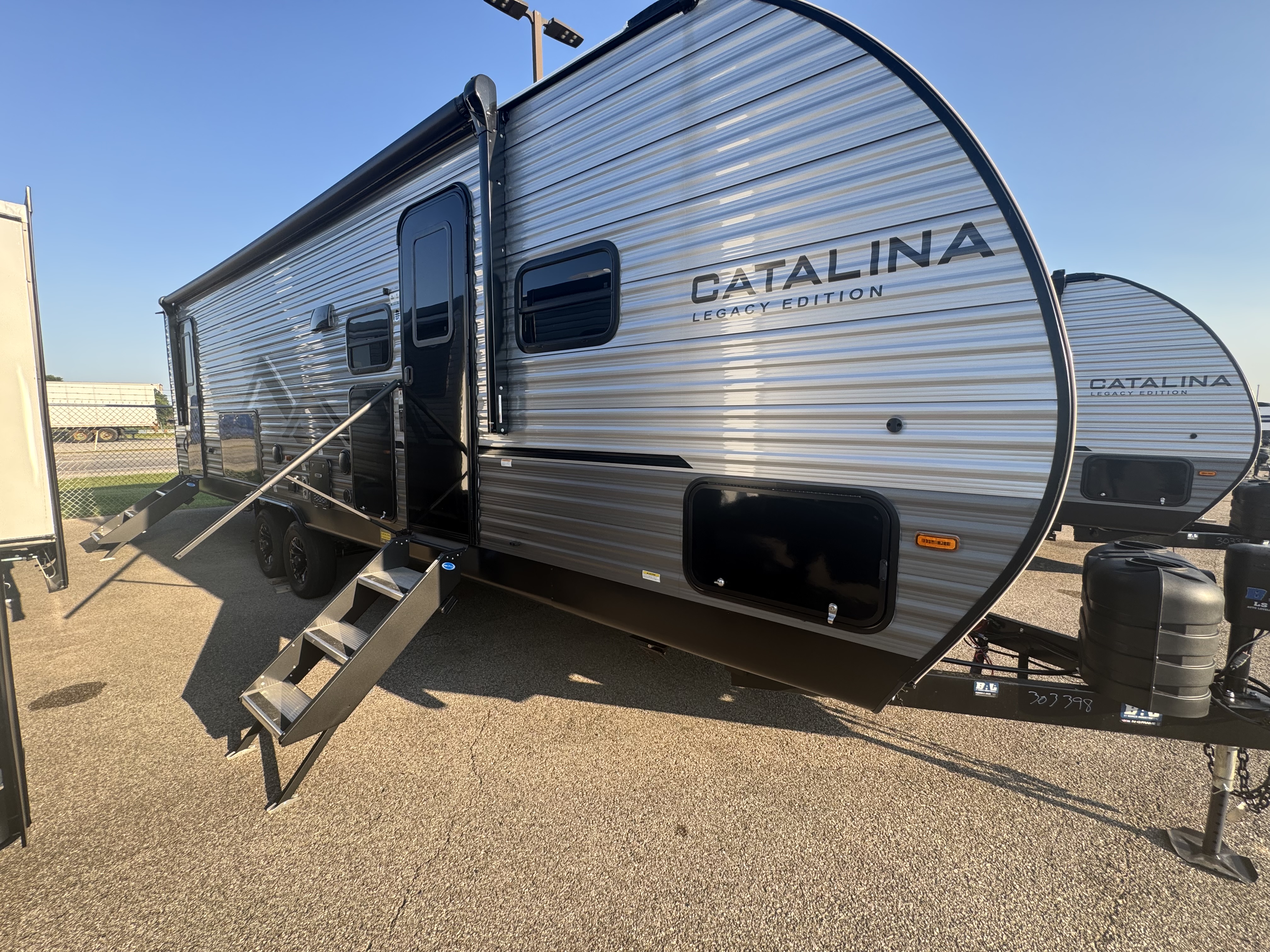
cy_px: 476
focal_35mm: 14
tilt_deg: -6.8
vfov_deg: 85.7
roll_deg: +2.3
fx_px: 514
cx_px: 635
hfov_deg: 102.1
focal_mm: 2.22
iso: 40
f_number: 2.2
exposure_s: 1/306
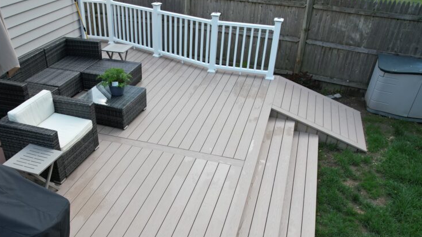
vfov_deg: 36.2
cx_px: 166
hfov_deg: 60.4
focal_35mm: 32
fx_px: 358
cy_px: 163
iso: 110
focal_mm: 8.38
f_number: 2.8
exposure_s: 1/80
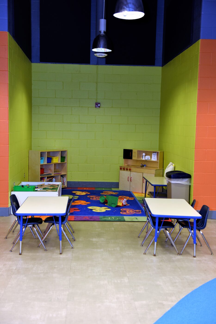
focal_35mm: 48
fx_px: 432
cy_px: 162
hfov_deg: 28.1
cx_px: 108
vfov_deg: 41.1
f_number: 4
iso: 640
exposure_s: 1/80
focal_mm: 48
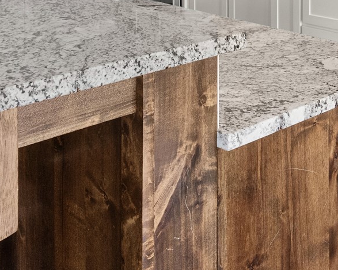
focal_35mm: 59
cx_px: 262
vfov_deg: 22.9
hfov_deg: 31.3
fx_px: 590
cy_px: -84
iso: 1600
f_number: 9
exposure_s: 1/15
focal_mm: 17
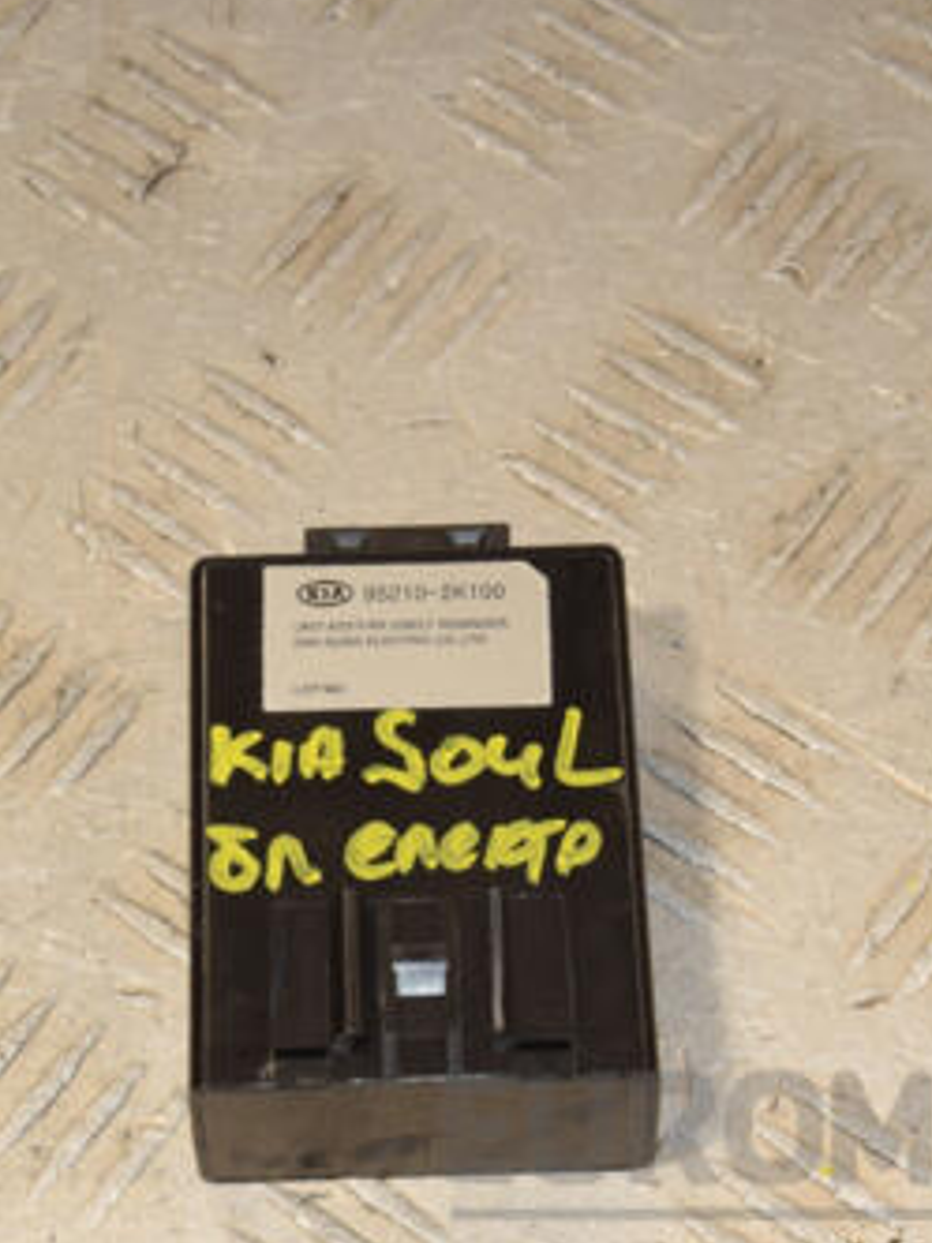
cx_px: 371
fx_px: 4487
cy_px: 629
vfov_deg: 15.8
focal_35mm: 125
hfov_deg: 11.9
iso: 800
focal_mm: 48
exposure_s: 1/200
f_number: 9
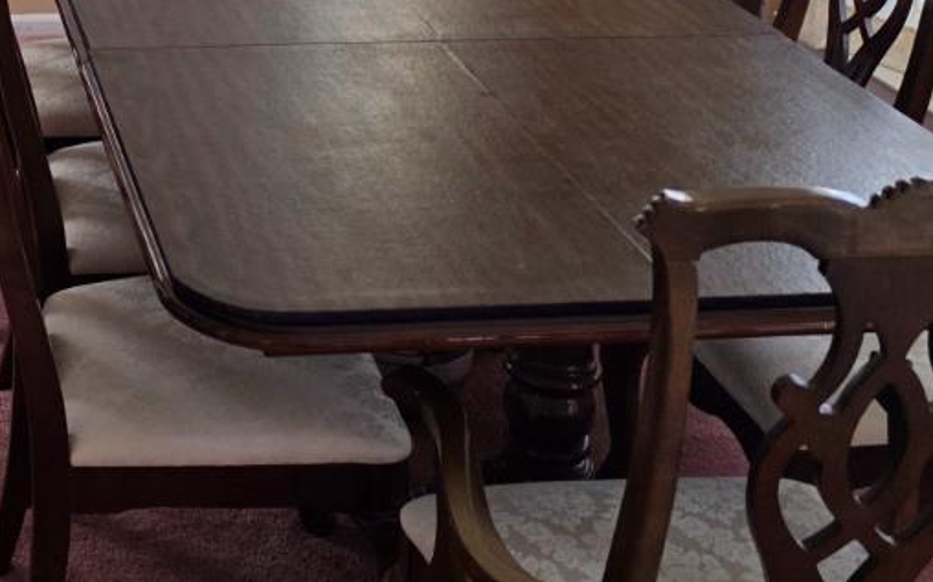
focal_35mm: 72
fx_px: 1830
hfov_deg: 27.5
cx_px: 79
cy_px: -221
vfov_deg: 16.8
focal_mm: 6.3
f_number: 1.7
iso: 64
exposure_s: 1/60
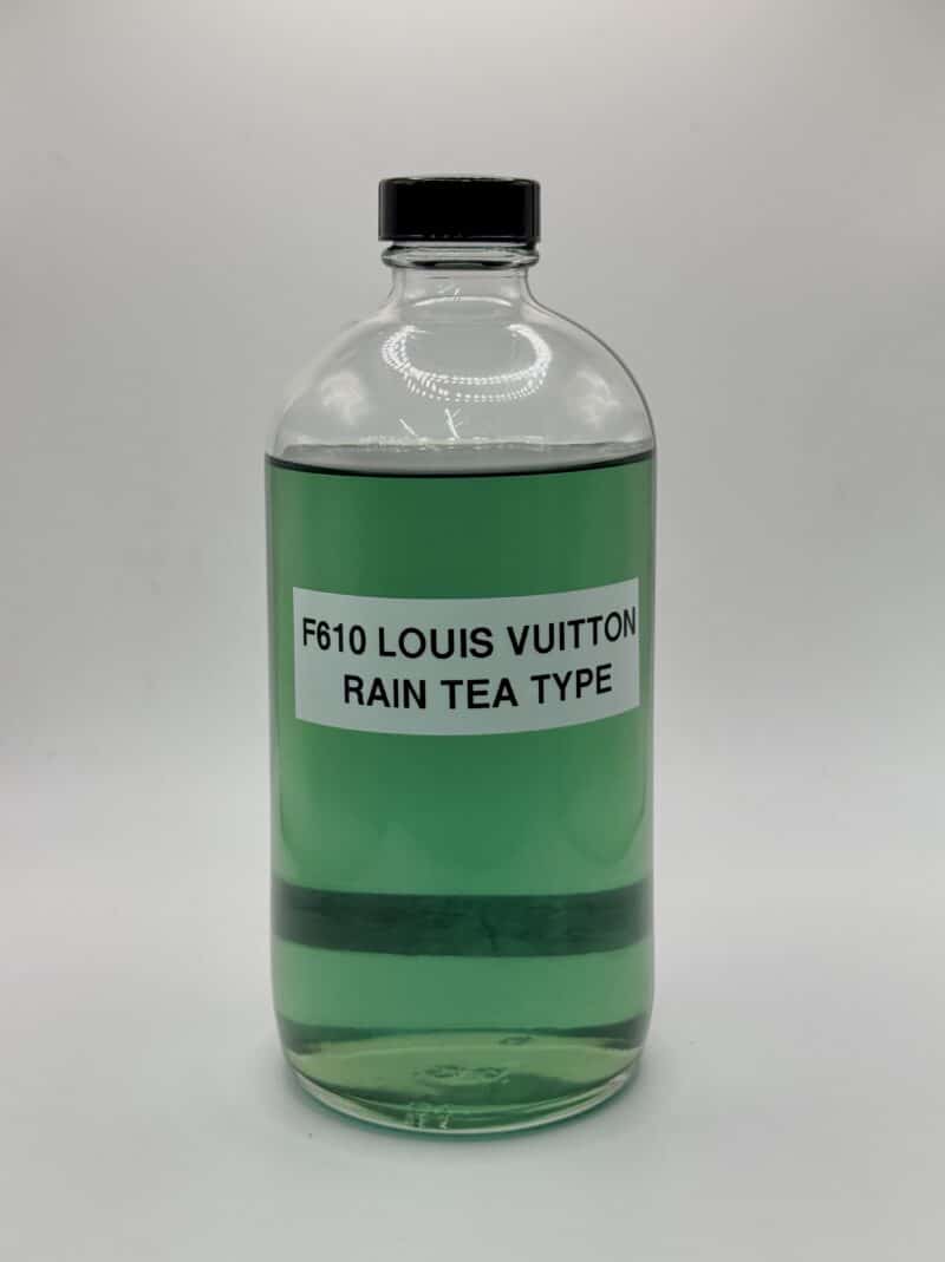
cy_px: 631
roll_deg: +0.4
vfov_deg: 39.7
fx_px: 1750
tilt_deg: -12.2
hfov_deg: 30.2
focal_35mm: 48
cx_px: 472
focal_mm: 6.76
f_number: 1.78
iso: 64
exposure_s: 1/289
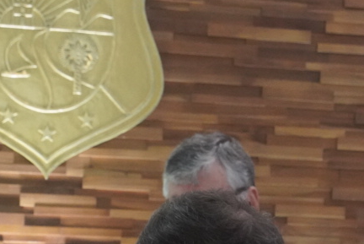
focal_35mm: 116
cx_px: 166
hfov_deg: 17.6
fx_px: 1174
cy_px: 325
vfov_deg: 11.5
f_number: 5.6
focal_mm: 31
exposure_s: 1/125
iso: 8000
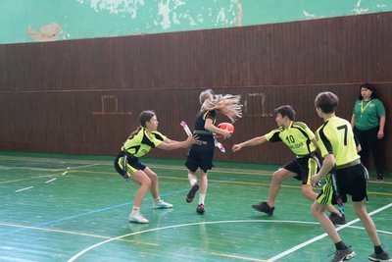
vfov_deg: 23.4
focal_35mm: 58
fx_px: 632
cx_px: 196
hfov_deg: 34.5
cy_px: 131
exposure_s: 1/250
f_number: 2.8
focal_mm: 58
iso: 2500
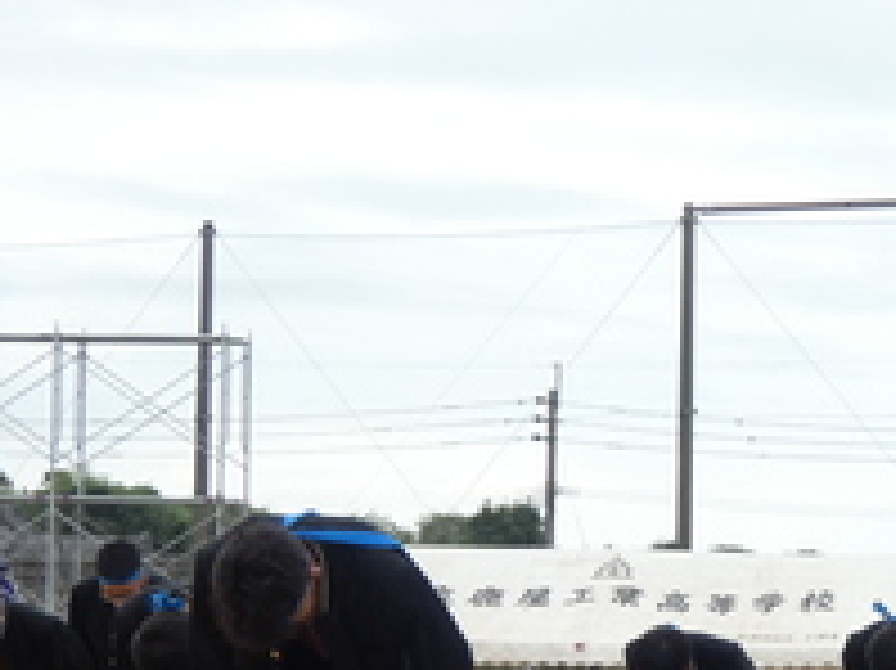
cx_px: 1022
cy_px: 648
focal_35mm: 217
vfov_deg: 6.8
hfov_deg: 9.0
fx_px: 5613
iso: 80
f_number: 4.7
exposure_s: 1/160
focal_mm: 16
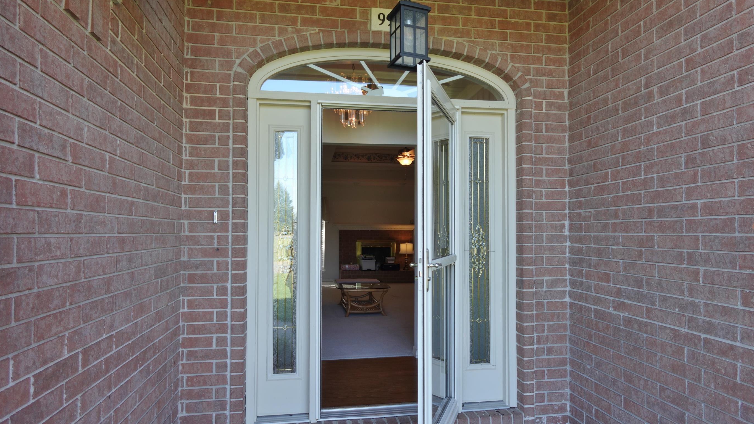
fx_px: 420
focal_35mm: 21
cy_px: 222
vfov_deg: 53.6
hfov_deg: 83.8
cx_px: 377
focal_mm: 7.6
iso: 125
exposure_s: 1/250
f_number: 2
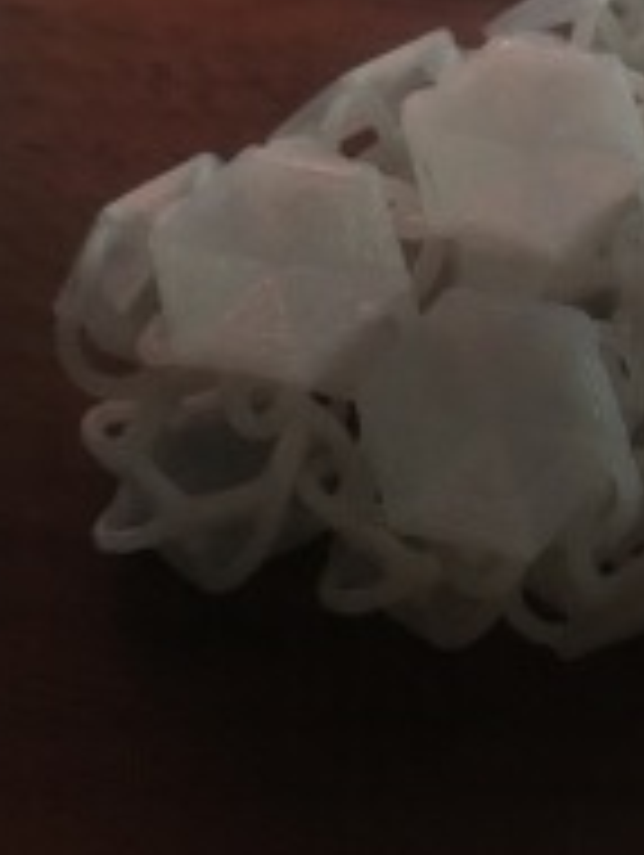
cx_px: 649
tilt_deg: -51.5
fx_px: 1510
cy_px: 99
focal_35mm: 61
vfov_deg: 30.4
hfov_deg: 23.1
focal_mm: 4.15
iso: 200
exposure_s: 1/25
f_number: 2.2
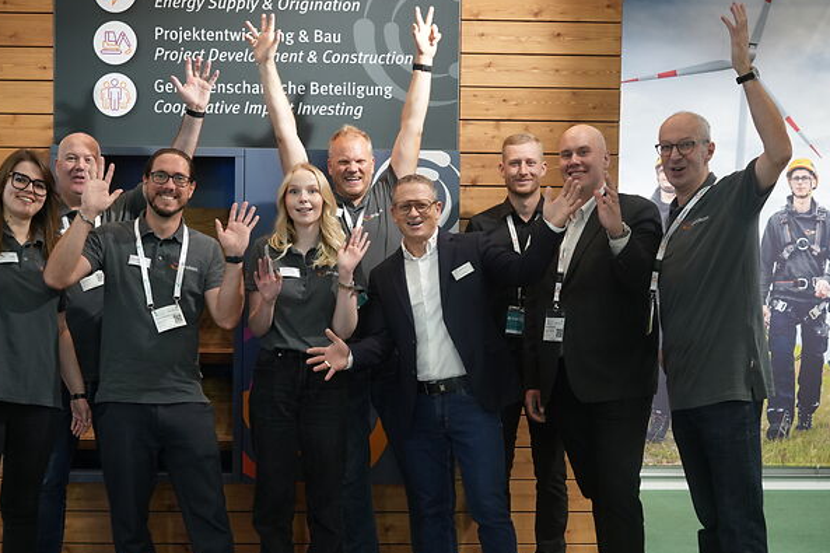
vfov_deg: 25.0
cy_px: 320
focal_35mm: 54
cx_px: 339
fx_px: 1245
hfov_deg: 36.8
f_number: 4
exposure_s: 1/125
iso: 1250
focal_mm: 40
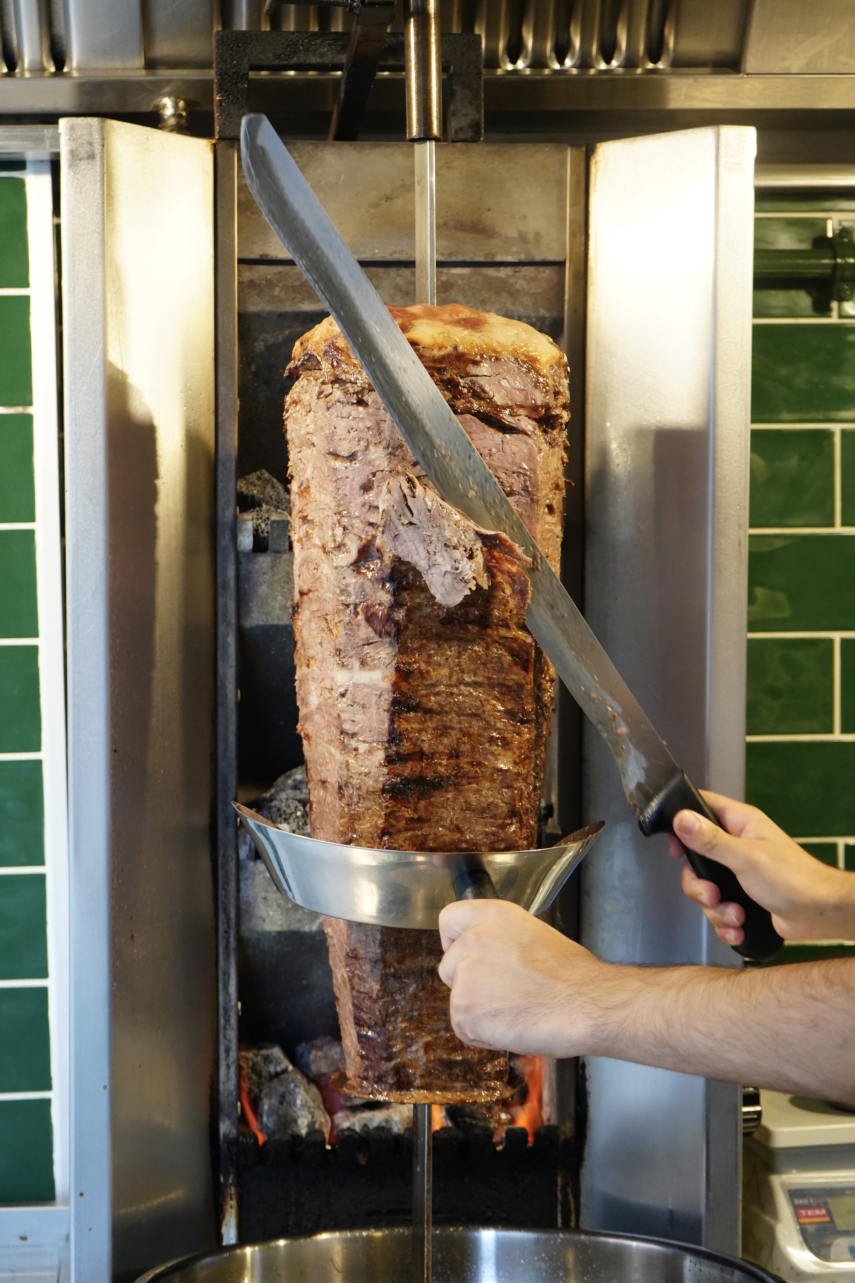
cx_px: 428
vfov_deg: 33.4
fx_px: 2138
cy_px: 642
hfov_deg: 22.6
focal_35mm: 60
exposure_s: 1/400
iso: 4000
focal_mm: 60
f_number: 6.3
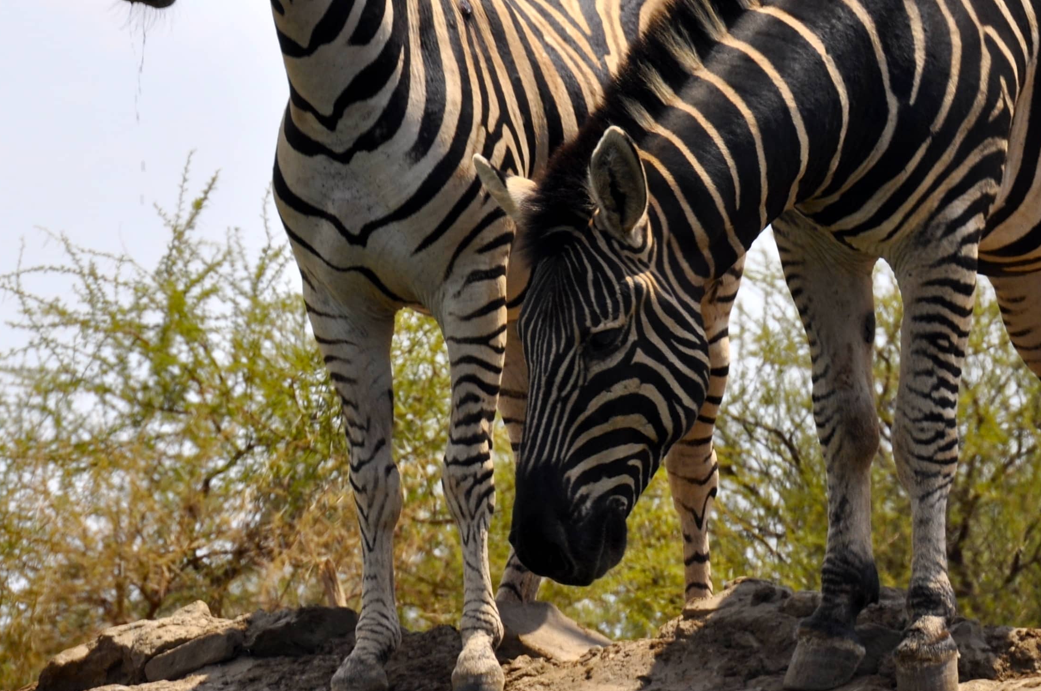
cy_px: 225
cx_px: 580
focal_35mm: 580
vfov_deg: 2.4
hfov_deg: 3.6
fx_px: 16751
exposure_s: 1/200
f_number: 14
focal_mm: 200
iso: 200
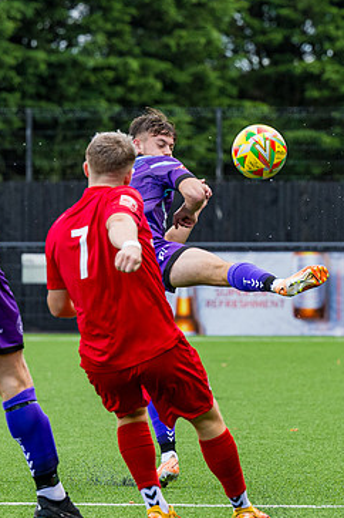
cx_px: 149
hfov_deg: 3.1
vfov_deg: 4.7
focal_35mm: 443
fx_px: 6361
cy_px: 266
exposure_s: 1/1000
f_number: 4
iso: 400
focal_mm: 140
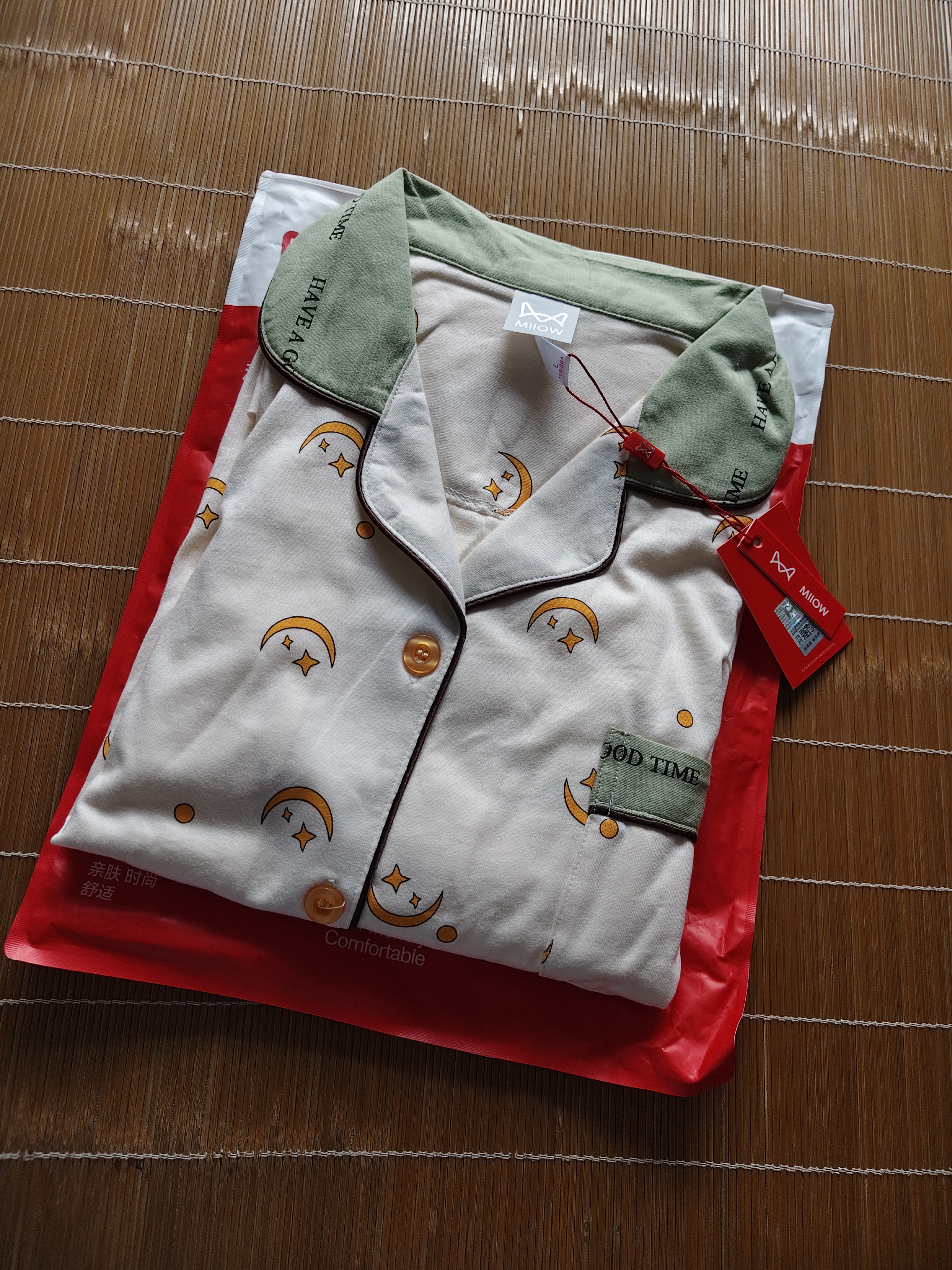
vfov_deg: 73.9
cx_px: 476
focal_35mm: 23
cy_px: 635
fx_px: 843
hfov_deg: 58.9
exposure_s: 1/124
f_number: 1.88
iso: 50
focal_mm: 5.56
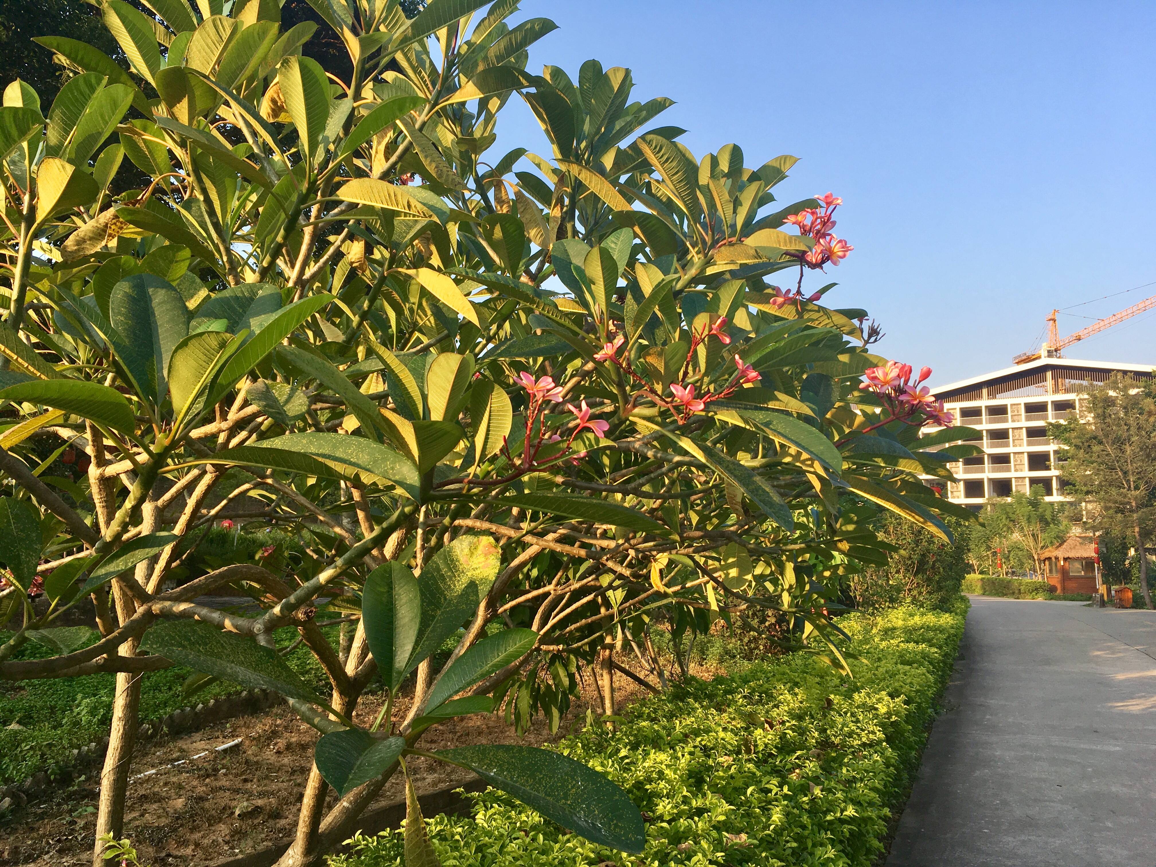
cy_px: 434
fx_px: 968
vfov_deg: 48.2
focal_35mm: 29
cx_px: 578
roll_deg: +0.6
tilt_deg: +6.7
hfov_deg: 61.7
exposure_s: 1/481
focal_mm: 4.15
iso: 25
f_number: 2.2
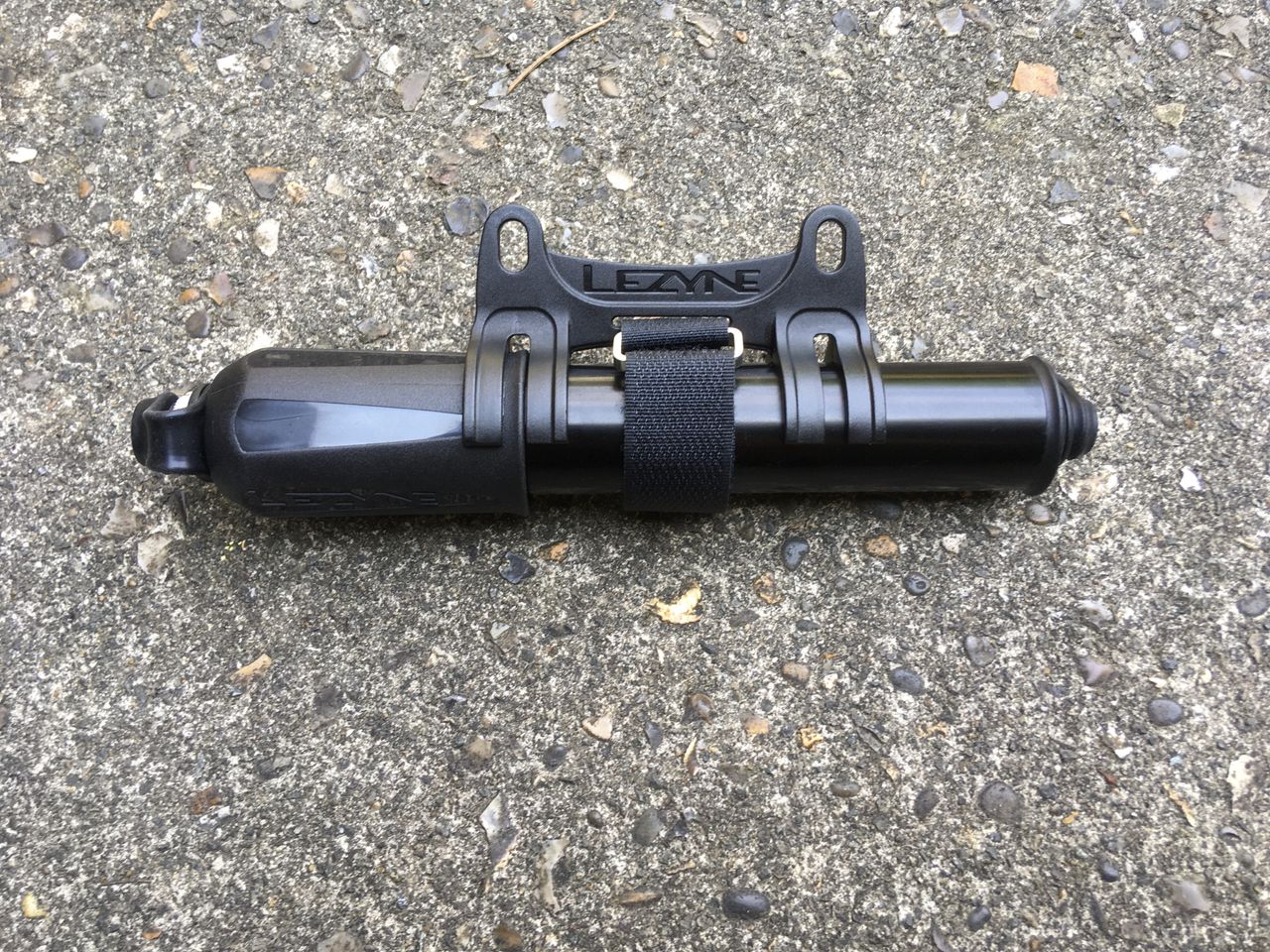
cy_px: 476
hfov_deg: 61.7
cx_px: 635
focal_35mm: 29
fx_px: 1064
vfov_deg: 48.2
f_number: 2.2
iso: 32
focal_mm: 4.15
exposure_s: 1/50
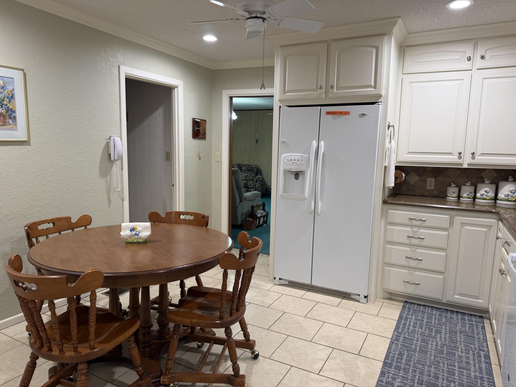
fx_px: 358
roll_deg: -0.2
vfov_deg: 56.8
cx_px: 258
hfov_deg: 71.6
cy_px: 194
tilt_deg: -8.1
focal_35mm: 24
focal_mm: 6.76
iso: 125
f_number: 1.78
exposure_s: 1/60
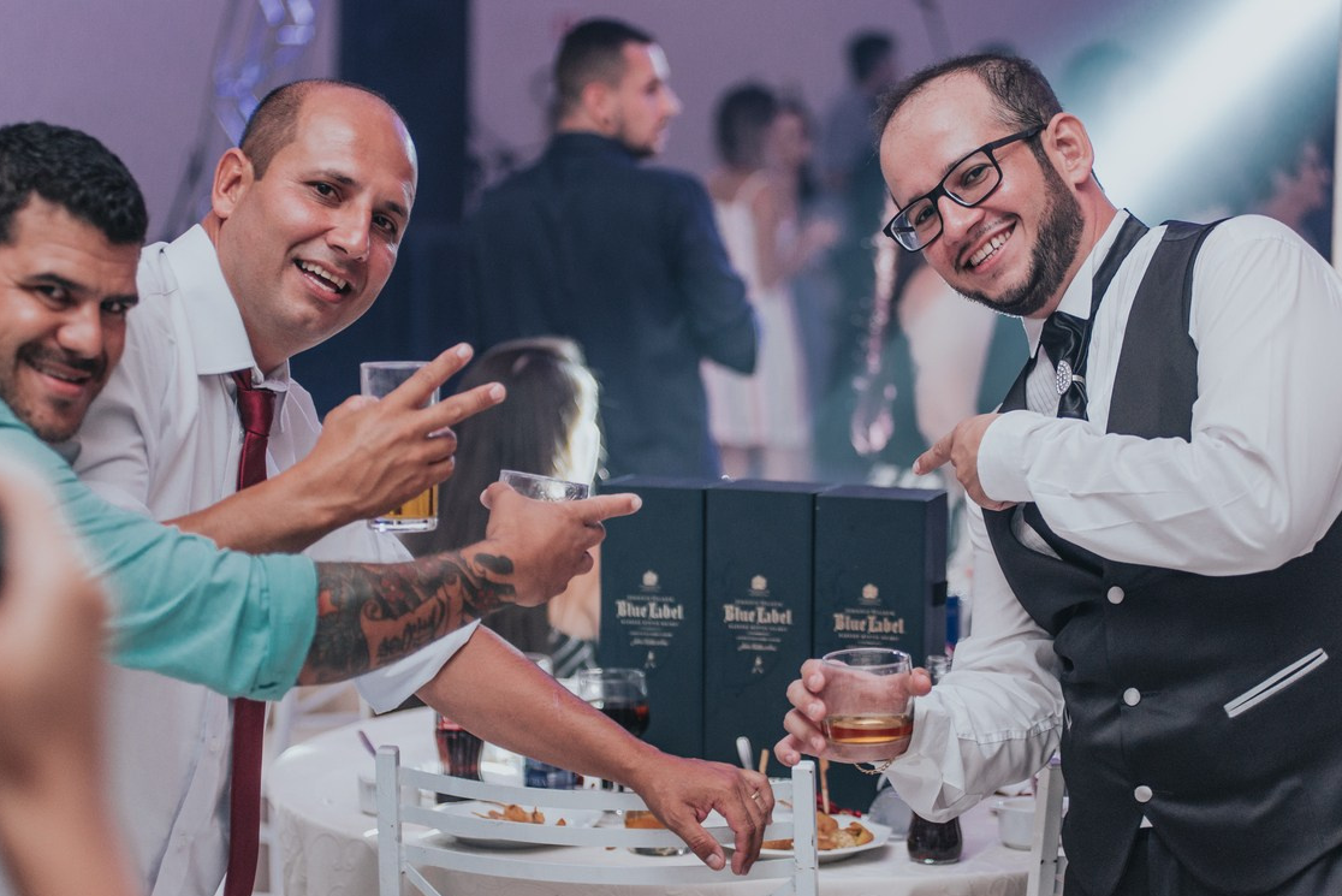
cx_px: 717
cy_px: 424
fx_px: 3207
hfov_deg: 23.6
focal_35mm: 86
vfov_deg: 15.9
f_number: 2.8
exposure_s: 1/160
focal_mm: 80
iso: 1600
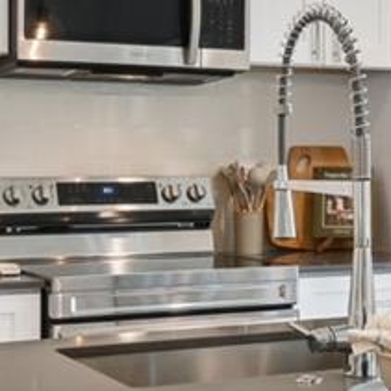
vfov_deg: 19.3
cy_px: 158
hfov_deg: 19.3
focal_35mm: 90
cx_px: 237
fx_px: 1150
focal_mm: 14
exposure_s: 1/30
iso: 400
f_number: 11
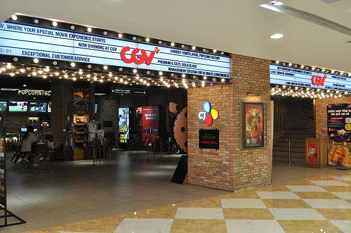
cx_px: 176
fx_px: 351
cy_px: 116
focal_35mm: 36
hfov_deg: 53.2
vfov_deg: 36.8
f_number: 5.6
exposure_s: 1/30
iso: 400
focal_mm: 24
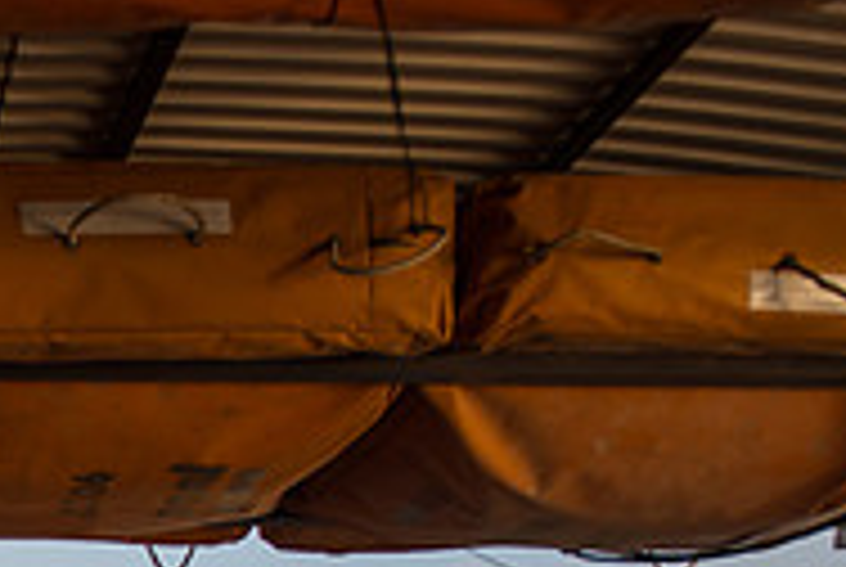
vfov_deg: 17.1
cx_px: -230
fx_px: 1742
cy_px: 794
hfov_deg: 24.2
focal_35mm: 74
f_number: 2.8
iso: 100
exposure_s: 1/500
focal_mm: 24
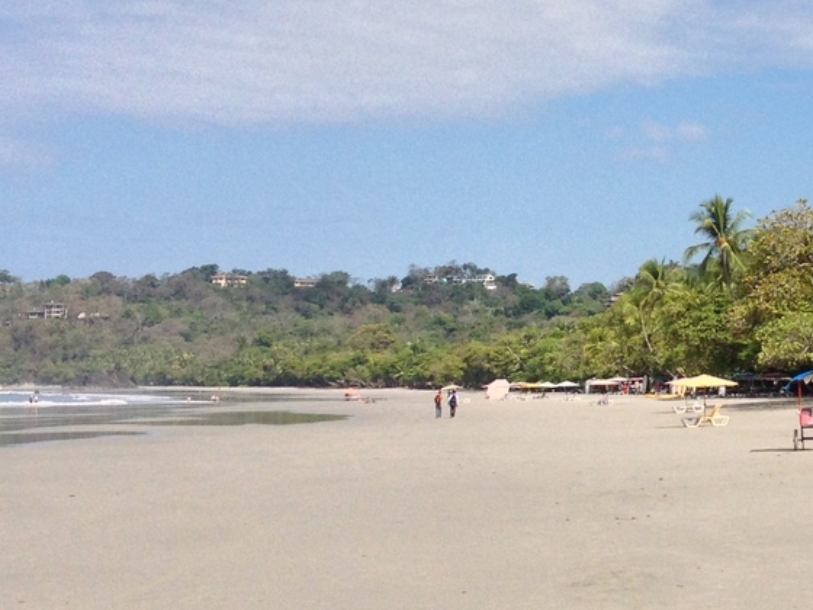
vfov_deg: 14.8
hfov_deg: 19.3
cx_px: 743
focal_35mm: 100
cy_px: 331
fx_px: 2349
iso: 50
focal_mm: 4.28
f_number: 2.4
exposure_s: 1/2404
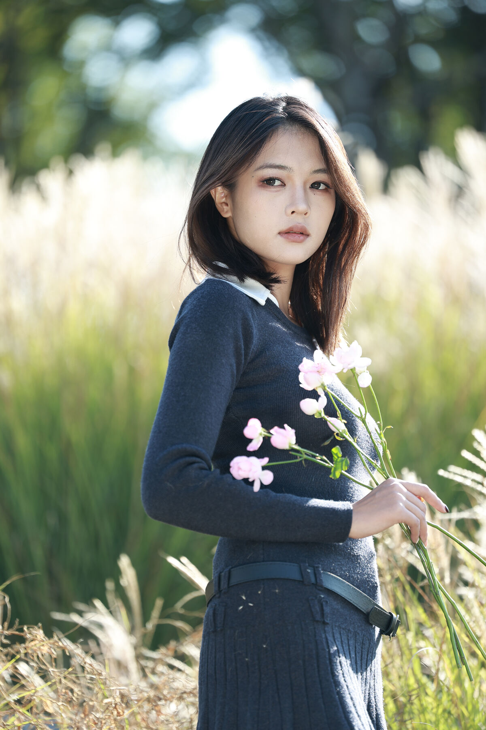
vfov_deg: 10.3
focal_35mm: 199
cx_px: 243
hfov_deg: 6.9
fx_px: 4029
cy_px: 365
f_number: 2.8
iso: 100
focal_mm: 200
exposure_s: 1/400
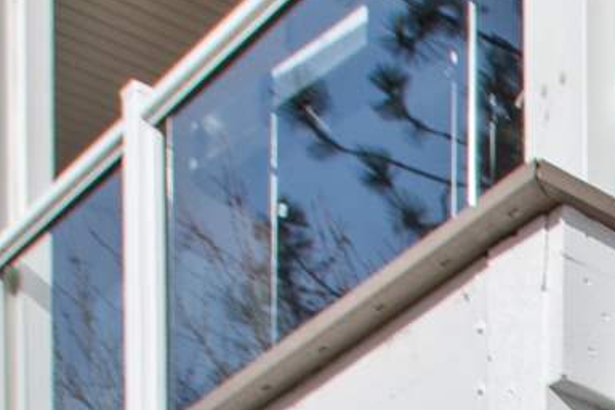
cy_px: 1554
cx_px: 1741
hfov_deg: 11.3
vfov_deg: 7.8
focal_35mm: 128
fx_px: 2186
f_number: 8
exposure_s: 1/80
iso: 100
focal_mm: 16
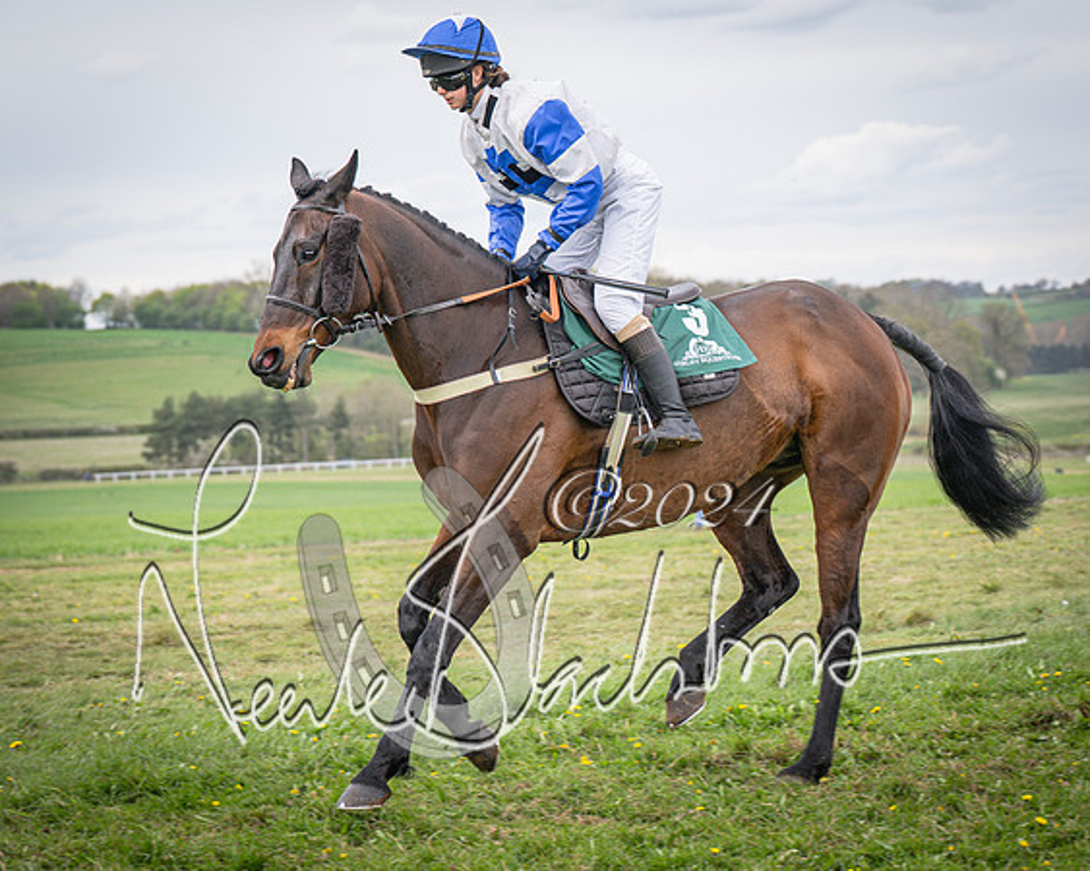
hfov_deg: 15.4
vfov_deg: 12.4
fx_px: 4025
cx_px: 465
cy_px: 458
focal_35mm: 125
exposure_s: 1/500
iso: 200
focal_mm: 70
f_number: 4
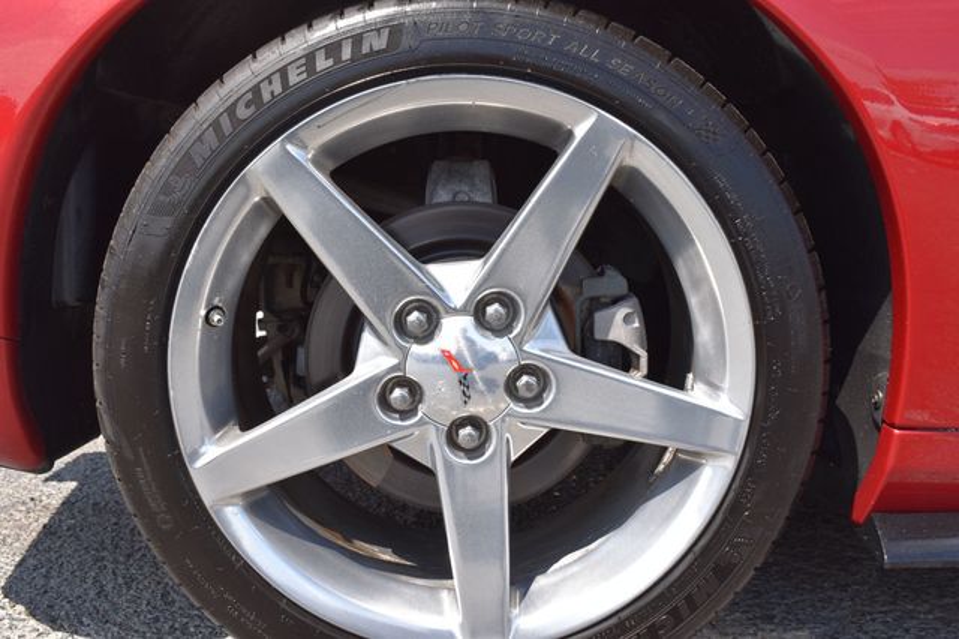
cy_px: 320
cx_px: 480
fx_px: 998
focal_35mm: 38
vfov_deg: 35.5
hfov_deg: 51.3
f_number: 7.1
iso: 200
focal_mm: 25
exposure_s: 1/400
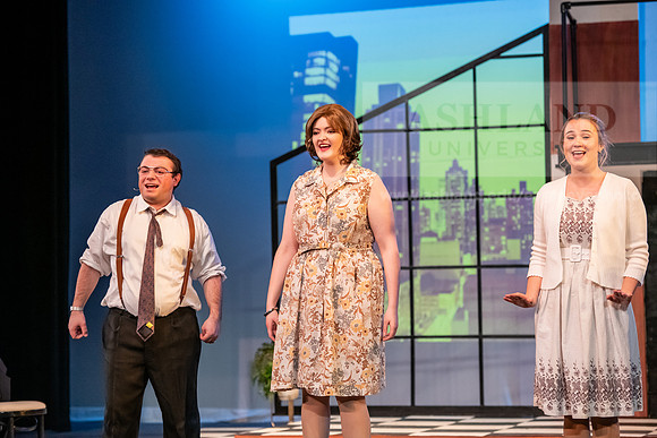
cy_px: 219
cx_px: 328
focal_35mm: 122
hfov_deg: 16.8
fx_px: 2227
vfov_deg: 11.2
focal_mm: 122
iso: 2500
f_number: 3.5
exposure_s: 1/200
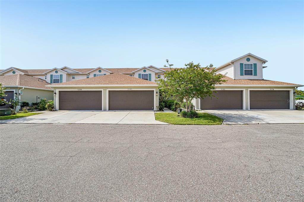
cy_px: 101
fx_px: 127
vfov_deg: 77.3
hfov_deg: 100.4
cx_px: 152
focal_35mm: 15
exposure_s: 1/350
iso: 100
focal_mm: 10
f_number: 8
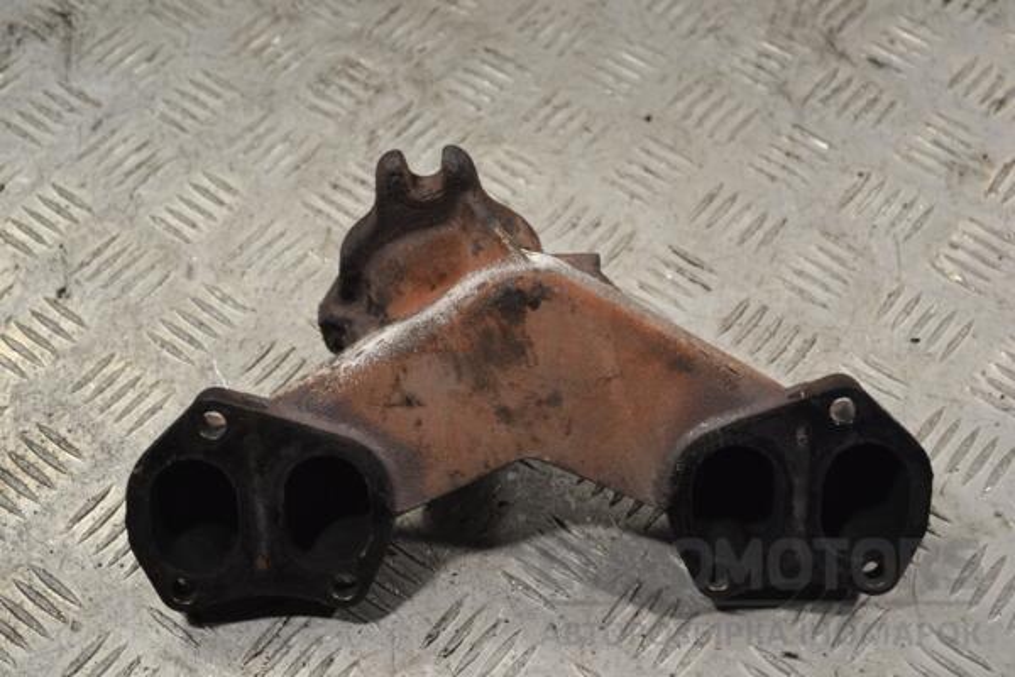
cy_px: 338
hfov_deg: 31.9
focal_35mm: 63
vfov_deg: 21.6
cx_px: 508
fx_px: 1776
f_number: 5.3
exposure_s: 1/100
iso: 400
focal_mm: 42
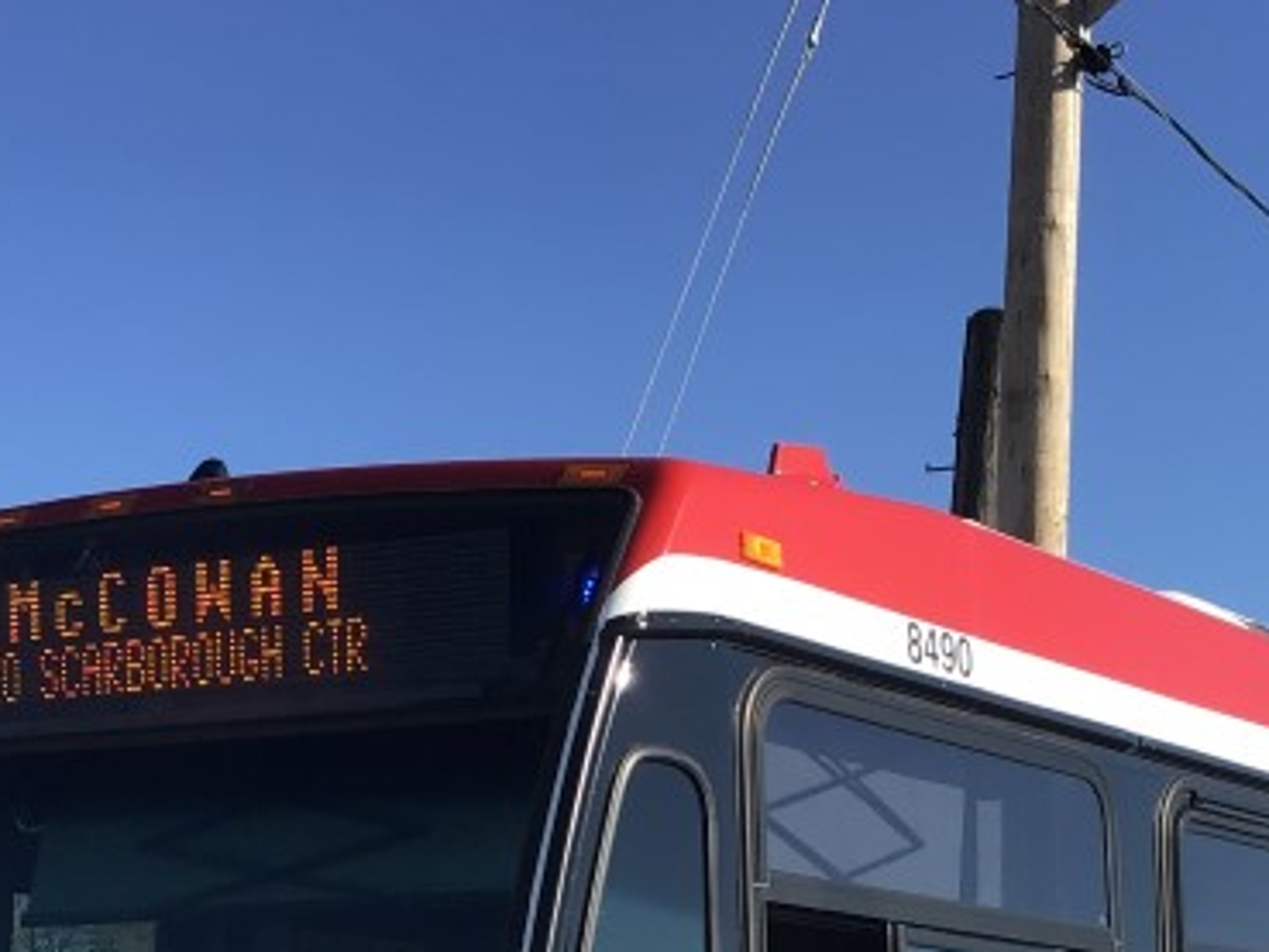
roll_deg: -1.0
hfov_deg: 22.7
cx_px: 836
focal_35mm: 86
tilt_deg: -0.3
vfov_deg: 16.3
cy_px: 1237
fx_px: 3154
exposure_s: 1/947
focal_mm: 3.3
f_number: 2.4
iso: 25
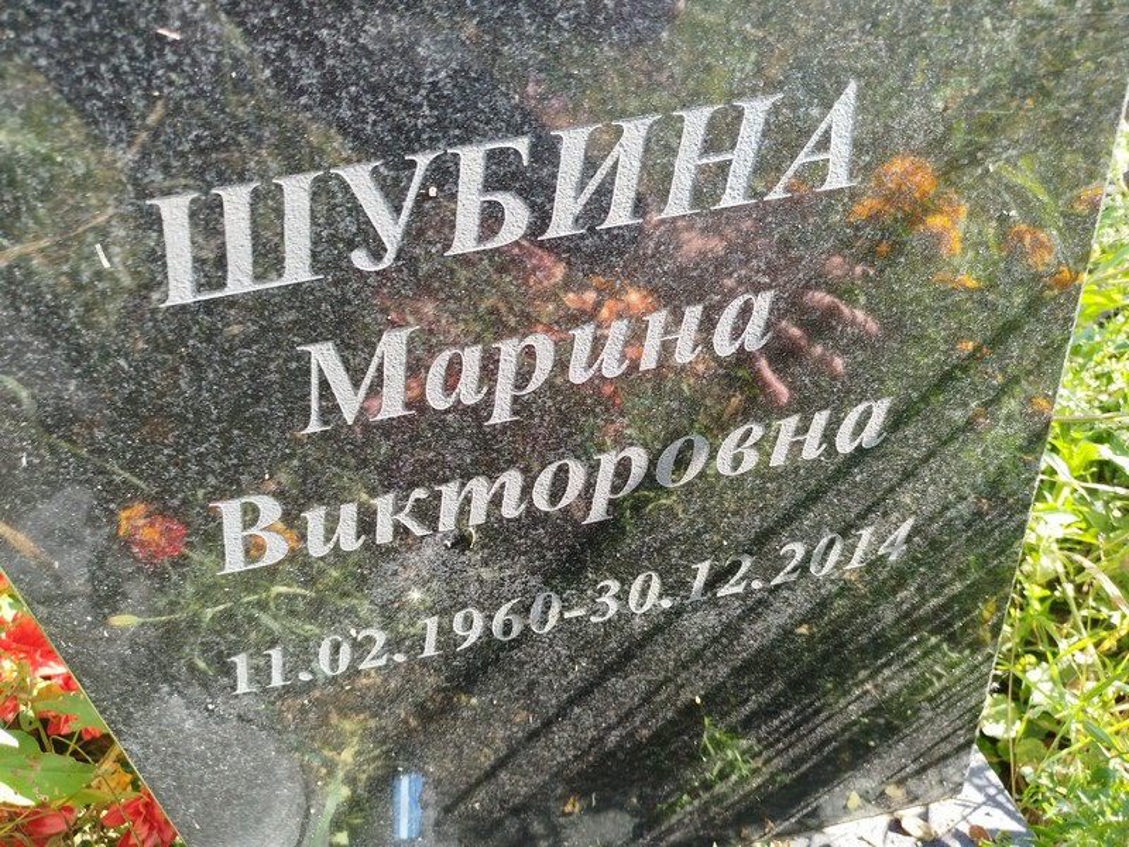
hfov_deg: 71.6
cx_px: 564
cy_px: 424
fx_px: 783
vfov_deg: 56.8
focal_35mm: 24
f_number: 1.7
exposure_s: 1/100
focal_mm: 5.31
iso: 64
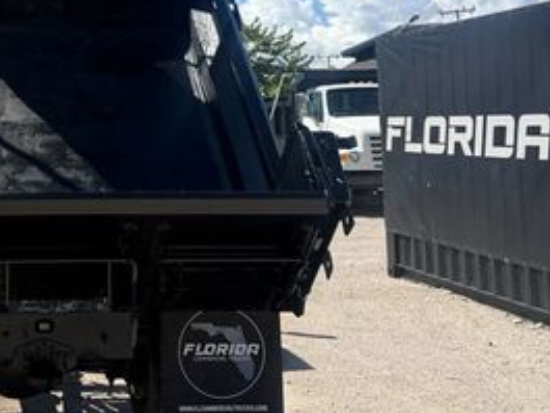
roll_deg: +2.4
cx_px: 8
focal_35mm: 58
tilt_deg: +11.3
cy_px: 37
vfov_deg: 24.5
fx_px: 922
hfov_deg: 31.0
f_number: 1.78
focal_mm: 6.76
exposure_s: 1/5319
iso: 80
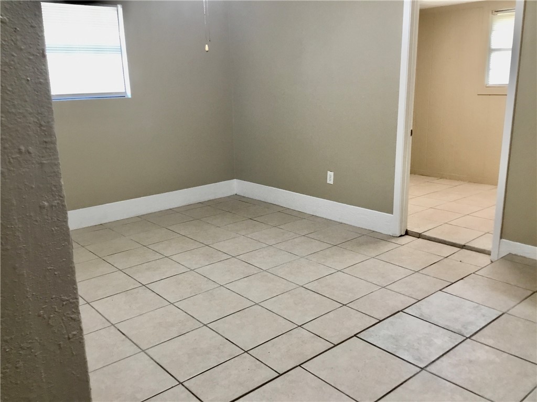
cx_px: 268
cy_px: 201
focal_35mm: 31
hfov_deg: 58.4
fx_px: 481
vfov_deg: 45.4
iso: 80
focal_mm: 3.3
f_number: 2.4
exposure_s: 1/30
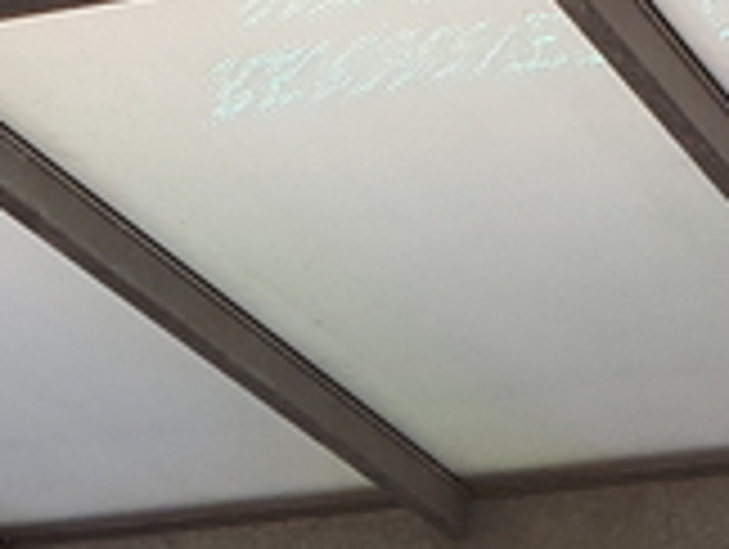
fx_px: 3375
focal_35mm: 160
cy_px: 796
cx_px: -369
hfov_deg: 11.8
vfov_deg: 9.1
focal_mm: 3.6
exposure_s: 1/100
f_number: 1.9
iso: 40
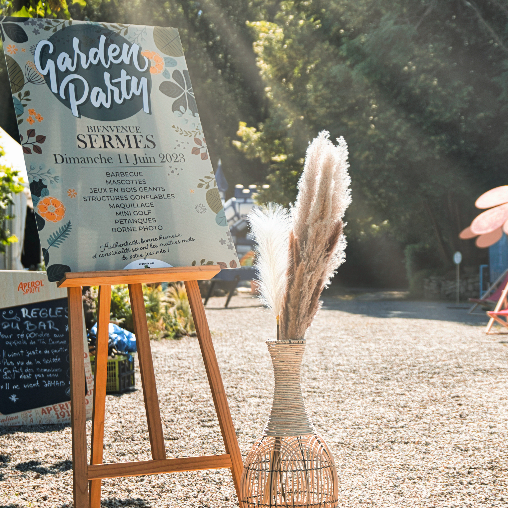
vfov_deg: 22.8
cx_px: 300
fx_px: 1262
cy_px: 279
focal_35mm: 76
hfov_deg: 22.7
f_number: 2.8
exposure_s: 1/250
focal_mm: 31
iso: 125
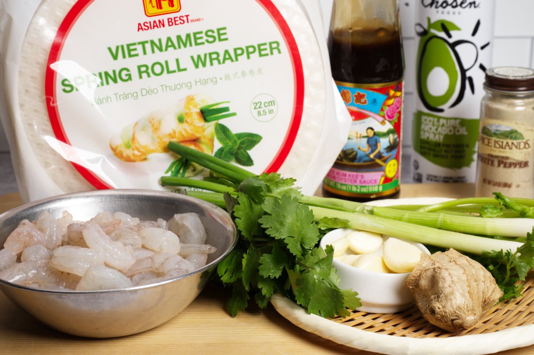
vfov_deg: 19.7
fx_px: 1023
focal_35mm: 69
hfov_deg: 29.3
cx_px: 267
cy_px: 178
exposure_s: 1/40
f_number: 11
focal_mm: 69
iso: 100
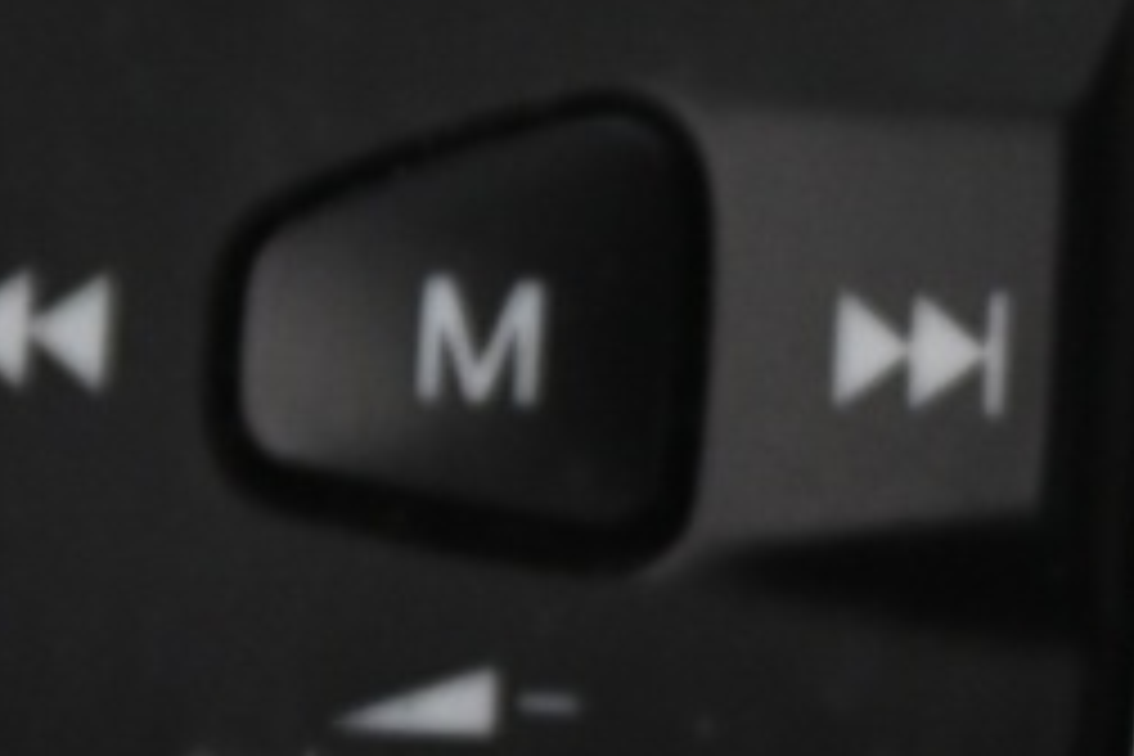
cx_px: 999
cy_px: 396
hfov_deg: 2.7
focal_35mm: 773
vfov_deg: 1.8
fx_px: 24348
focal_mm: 120
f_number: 4
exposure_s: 1/25
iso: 2000
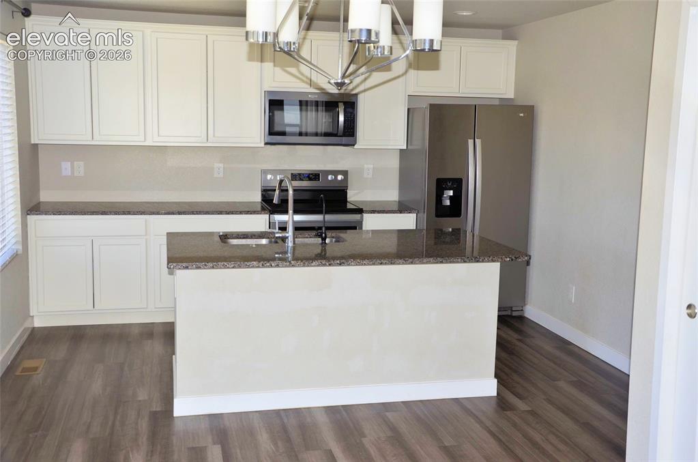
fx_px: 754
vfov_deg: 34.0
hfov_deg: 49.7
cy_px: 231
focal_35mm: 39
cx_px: 349
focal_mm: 26
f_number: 6.3
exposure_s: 1/60
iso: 200
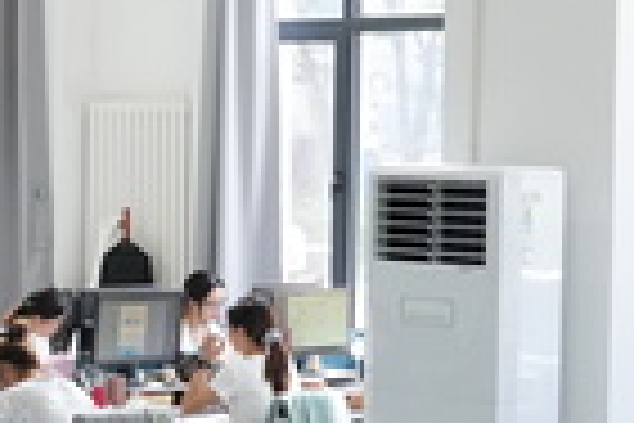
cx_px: -400
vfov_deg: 11.5
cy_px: 176
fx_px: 2096
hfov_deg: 15.5
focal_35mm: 119
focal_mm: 28
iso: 3200
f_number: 9.5
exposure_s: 1/90
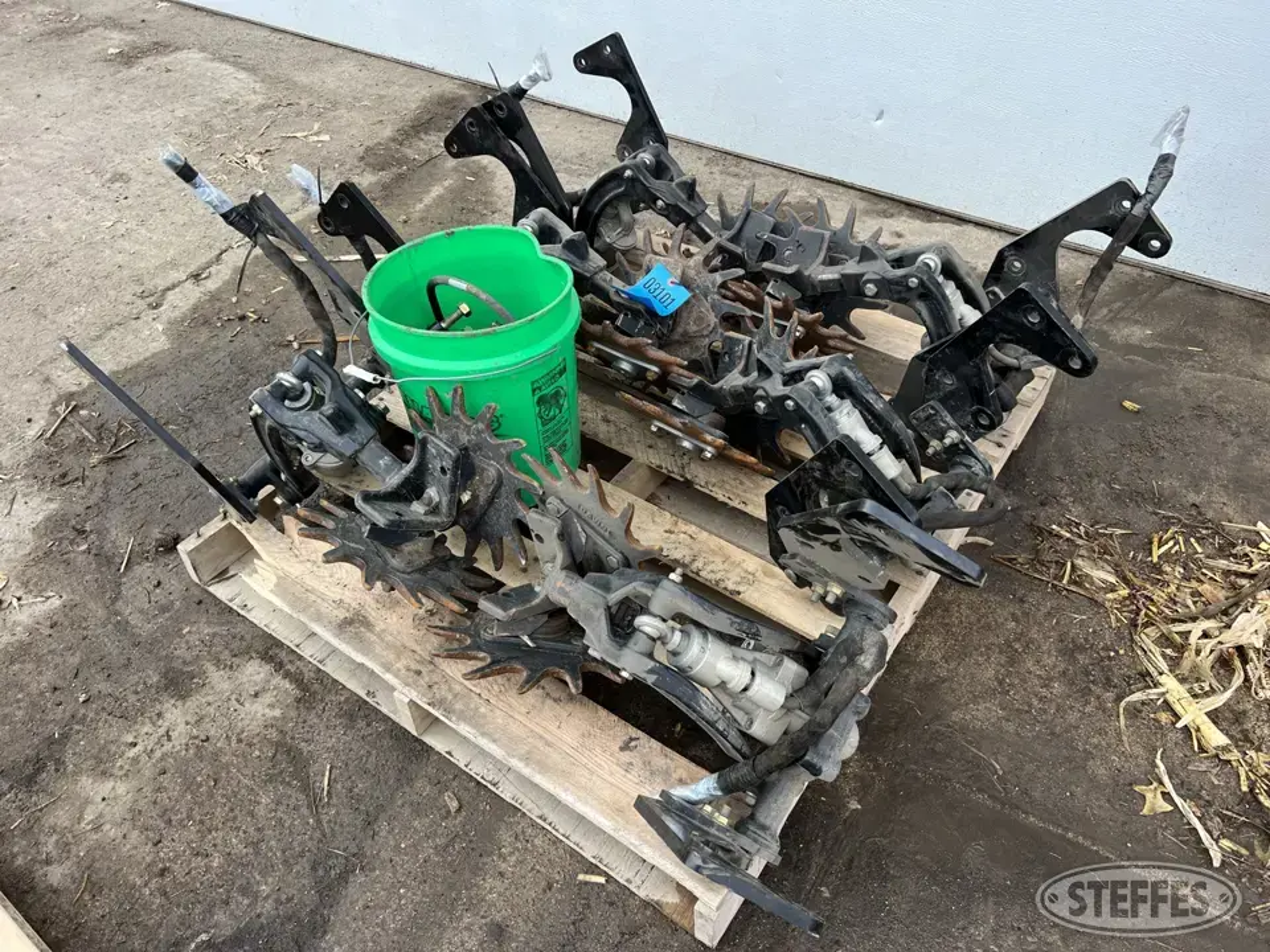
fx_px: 954
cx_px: 635
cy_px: 476
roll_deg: +3.4
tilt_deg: -42.8
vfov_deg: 53.1
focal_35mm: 26
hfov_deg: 67.3
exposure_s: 1/352
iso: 50
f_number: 1.5
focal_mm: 5.7
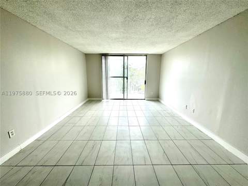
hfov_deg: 102.1
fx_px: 100
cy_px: 93
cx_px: 124
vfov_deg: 85.7
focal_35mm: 14
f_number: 2.2
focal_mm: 2.22
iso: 50
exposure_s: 1/120
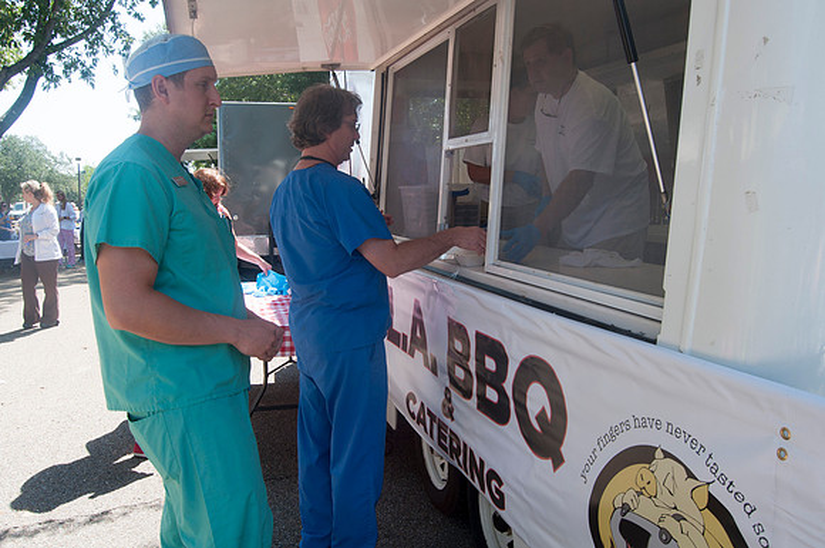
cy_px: 274
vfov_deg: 47.8
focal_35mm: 27
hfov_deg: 67.5
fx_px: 618
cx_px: 412
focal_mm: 18
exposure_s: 1/200
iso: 200
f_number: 7.1
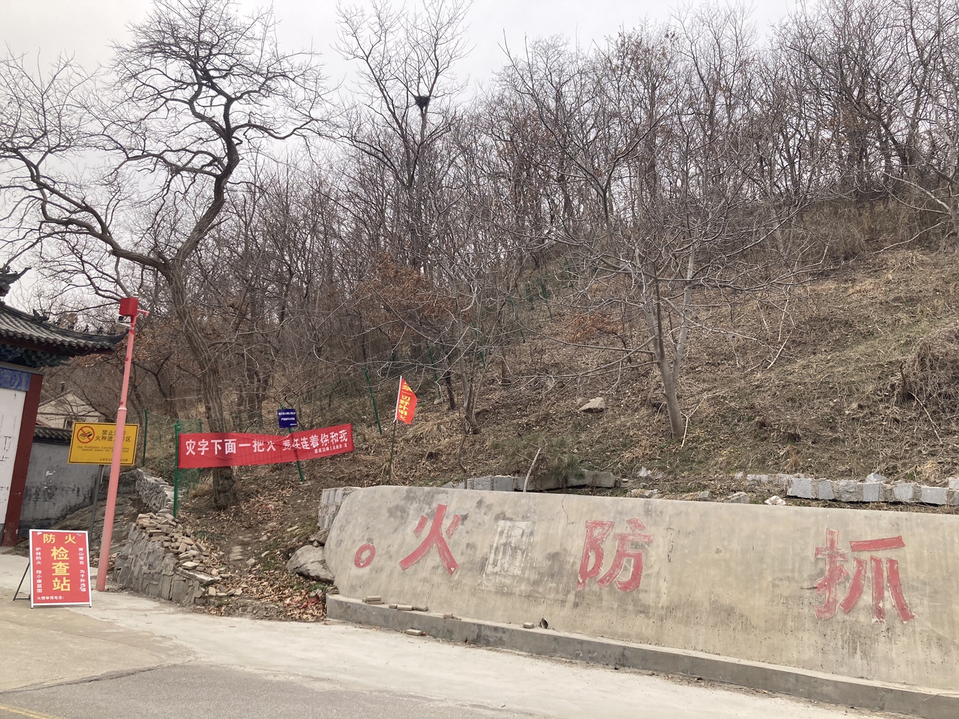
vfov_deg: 49.7
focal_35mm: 28
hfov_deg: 63.4
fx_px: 776
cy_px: 360
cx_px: 480
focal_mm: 3.99
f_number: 1.8
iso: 20
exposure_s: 1/1000
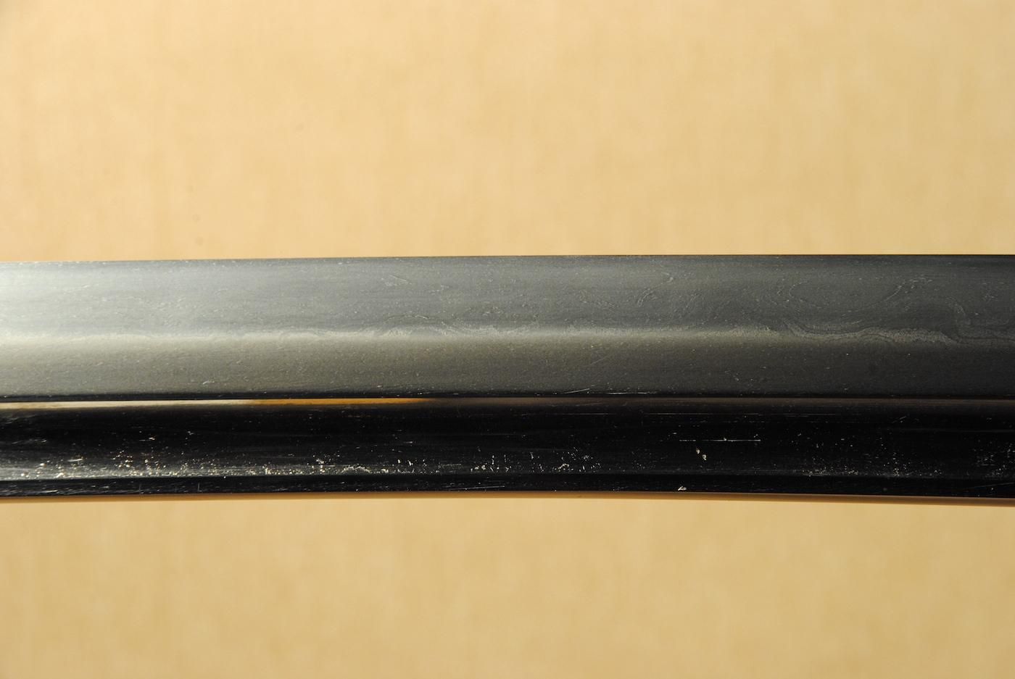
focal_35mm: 158
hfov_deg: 13.0
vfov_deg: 8.7
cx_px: 508
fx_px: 4446
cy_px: 340
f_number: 11
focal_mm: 105
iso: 400
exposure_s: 1/2
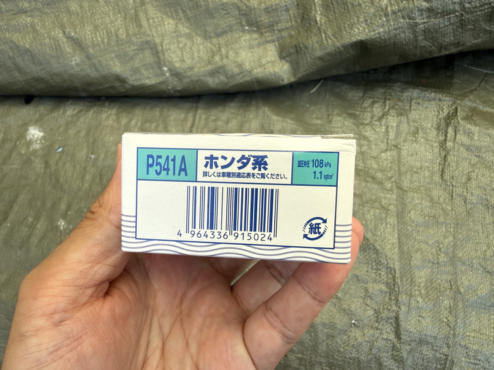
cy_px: 185
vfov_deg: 56.8
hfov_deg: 71.6
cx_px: 247
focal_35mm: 24
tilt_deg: -72.9
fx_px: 343
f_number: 2.2
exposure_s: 1/671
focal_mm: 2.22
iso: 40
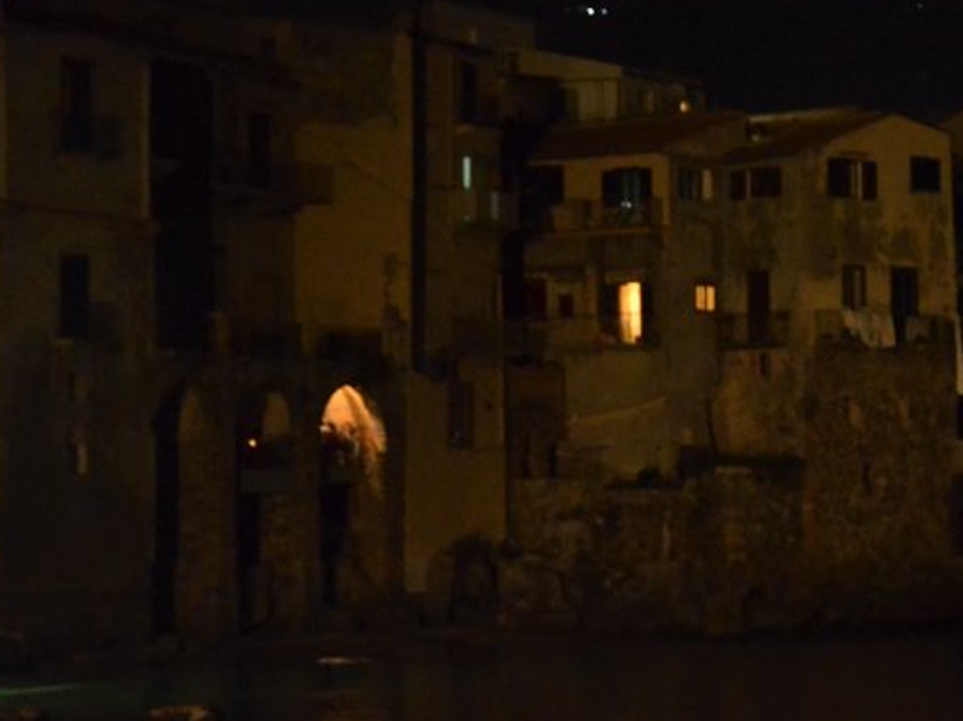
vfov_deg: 10.7
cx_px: 715
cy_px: 276
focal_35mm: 139
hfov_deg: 14.2
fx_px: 3864
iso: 6400
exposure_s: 1/6
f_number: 5.3
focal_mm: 58
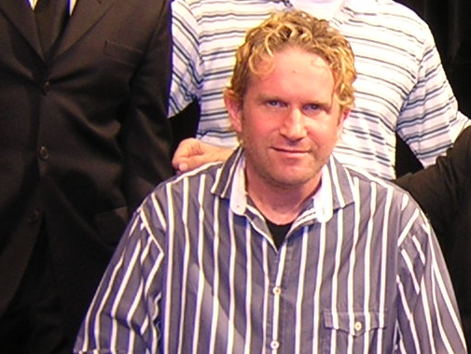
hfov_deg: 16.4
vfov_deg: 13.0
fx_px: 1552
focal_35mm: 114
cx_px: 588
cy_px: 145
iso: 127
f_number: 2.6
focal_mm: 4.7
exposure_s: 1/30
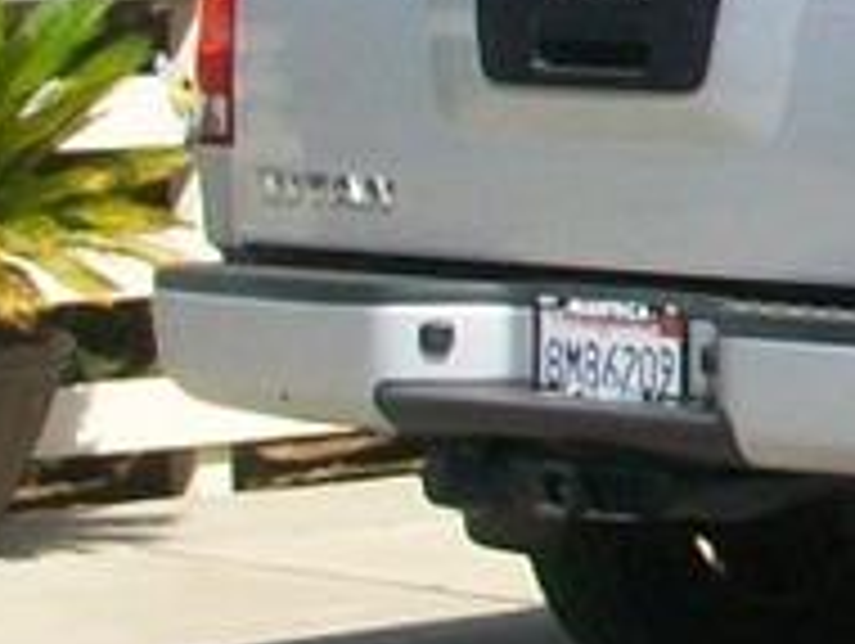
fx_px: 6232
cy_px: -455
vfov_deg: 5.8
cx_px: 2048
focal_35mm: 252
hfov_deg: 7.4
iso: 64
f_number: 5.5
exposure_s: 1/320
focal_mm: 5.7
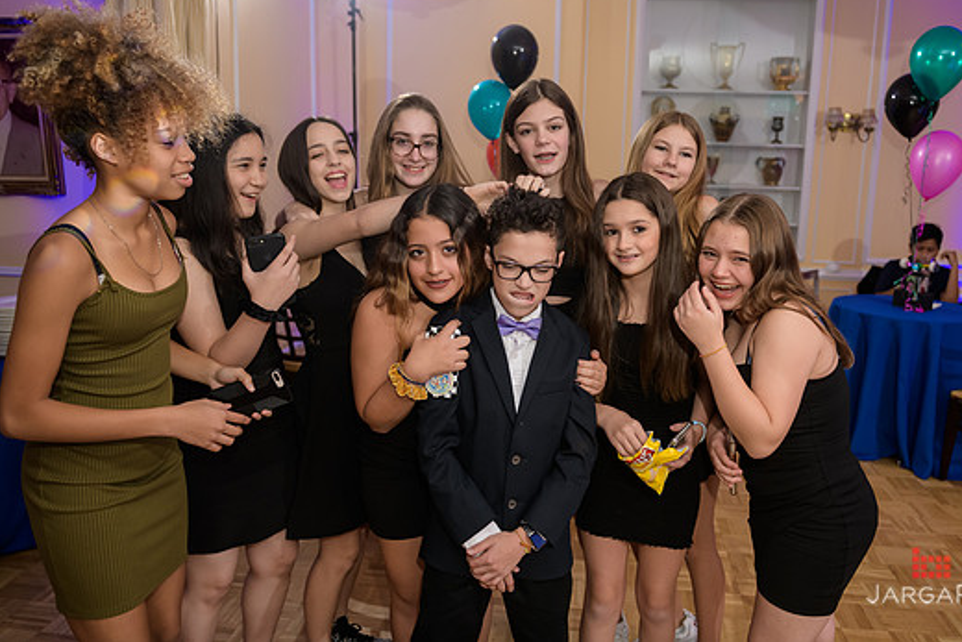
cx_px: 507
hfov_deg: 63.6
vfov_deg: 44.9
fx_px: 775
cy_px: 286
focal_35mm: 29
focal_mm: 26
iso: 1250
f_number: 3.2
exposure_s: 1/125
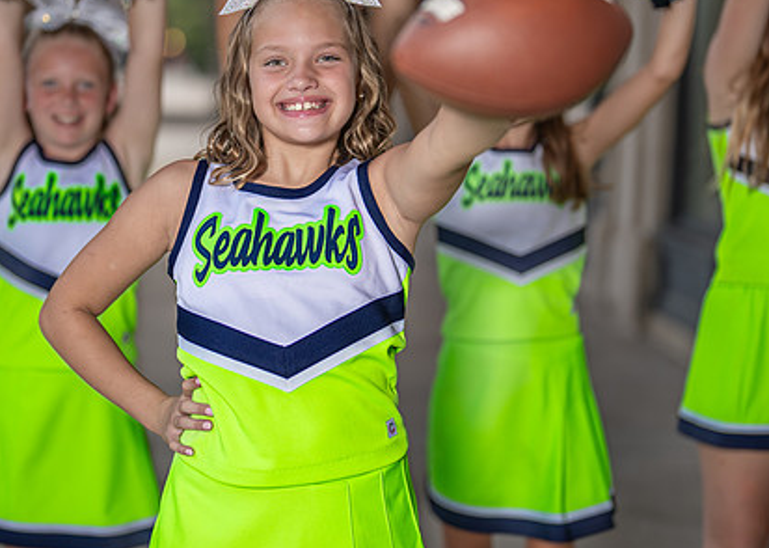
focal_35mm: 79
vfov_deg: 18.0
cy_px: 187
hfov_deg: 25.1
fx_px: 1723
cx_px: 303
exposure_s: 1/400
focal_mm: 50
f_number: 1.2
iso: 100
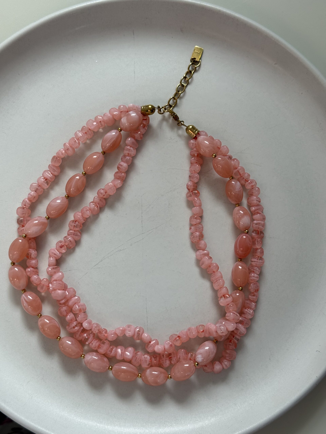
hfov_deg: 30.3
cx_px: 163
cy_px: 217
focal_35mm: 48
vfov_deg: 39.7
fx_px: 603
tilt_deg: -81.5
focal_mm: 6.76
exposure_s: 1/304
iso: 64
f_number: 1.78
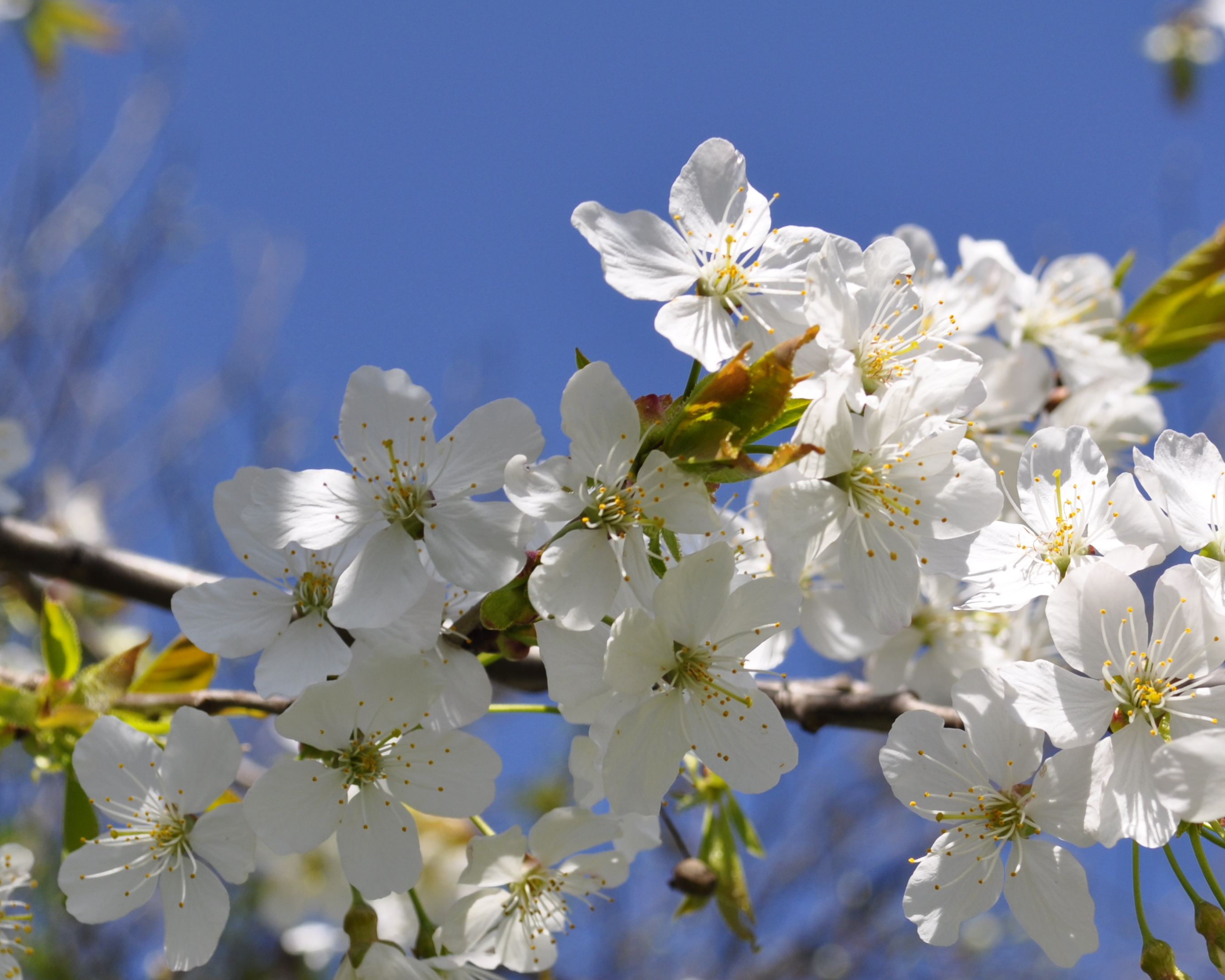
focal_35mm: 122
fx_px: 4413
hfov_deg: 15.8
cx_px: 844
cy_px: 635
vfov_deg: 12.7
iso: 200
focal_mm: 55
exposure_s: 1/400
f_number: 11
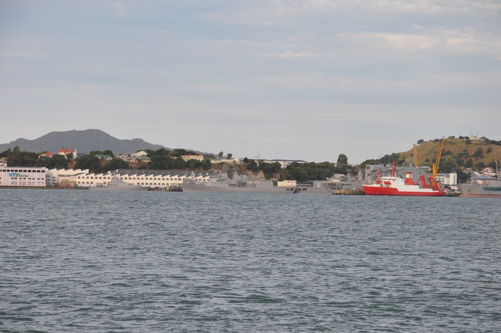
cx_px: 250
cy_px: 166
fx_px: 2189
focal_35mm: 158
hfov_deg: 13.1
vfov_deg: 8.7
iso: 200
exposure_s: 1/200
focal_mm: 105
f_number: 10
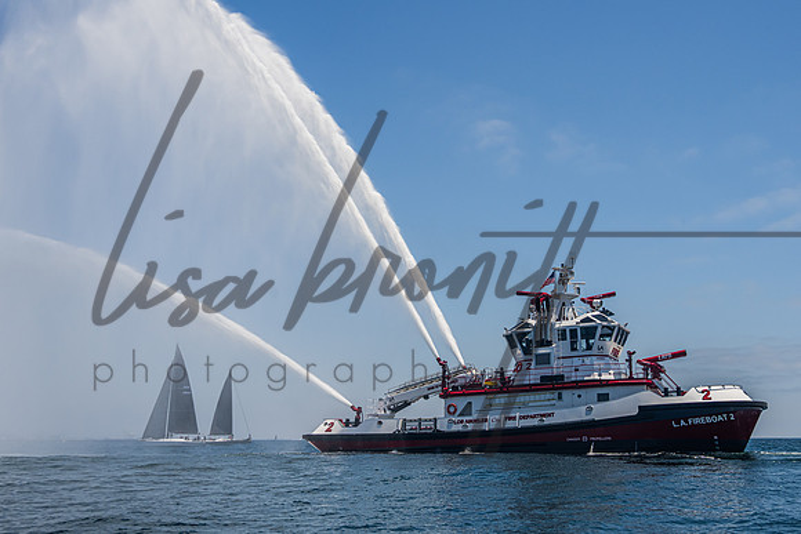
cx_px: 457
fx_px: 1040
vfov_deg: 28.8
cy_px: 272
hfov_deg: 42.0
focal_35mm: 47
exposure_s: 1/1600
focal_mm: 38
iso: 320
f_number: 8
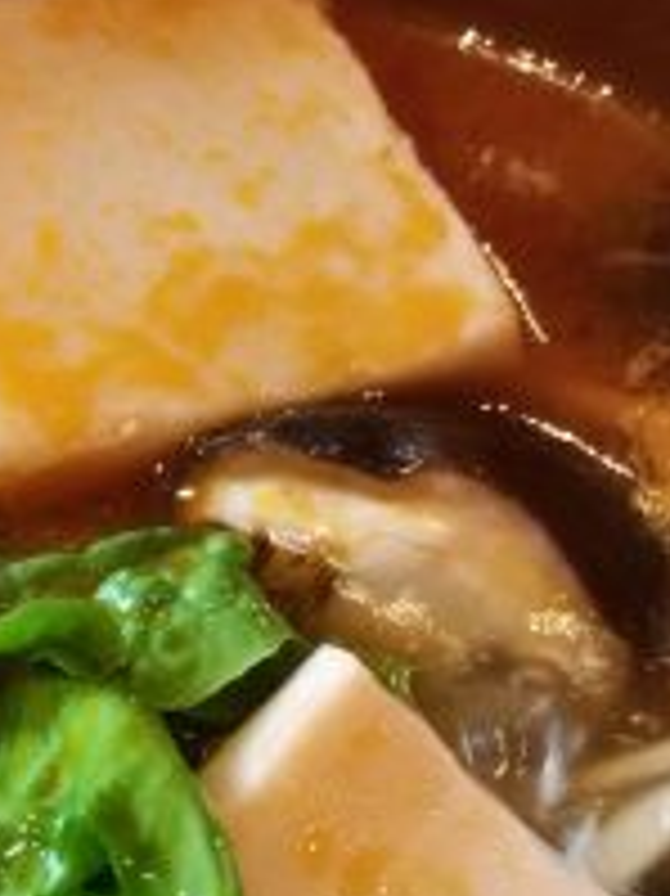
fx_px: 2454
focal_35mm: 95
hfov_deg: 15.4
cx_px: 128
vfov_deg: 20.0
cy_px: 914
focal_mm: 4.5
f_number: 2.2
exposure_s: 1/33.3
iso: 250
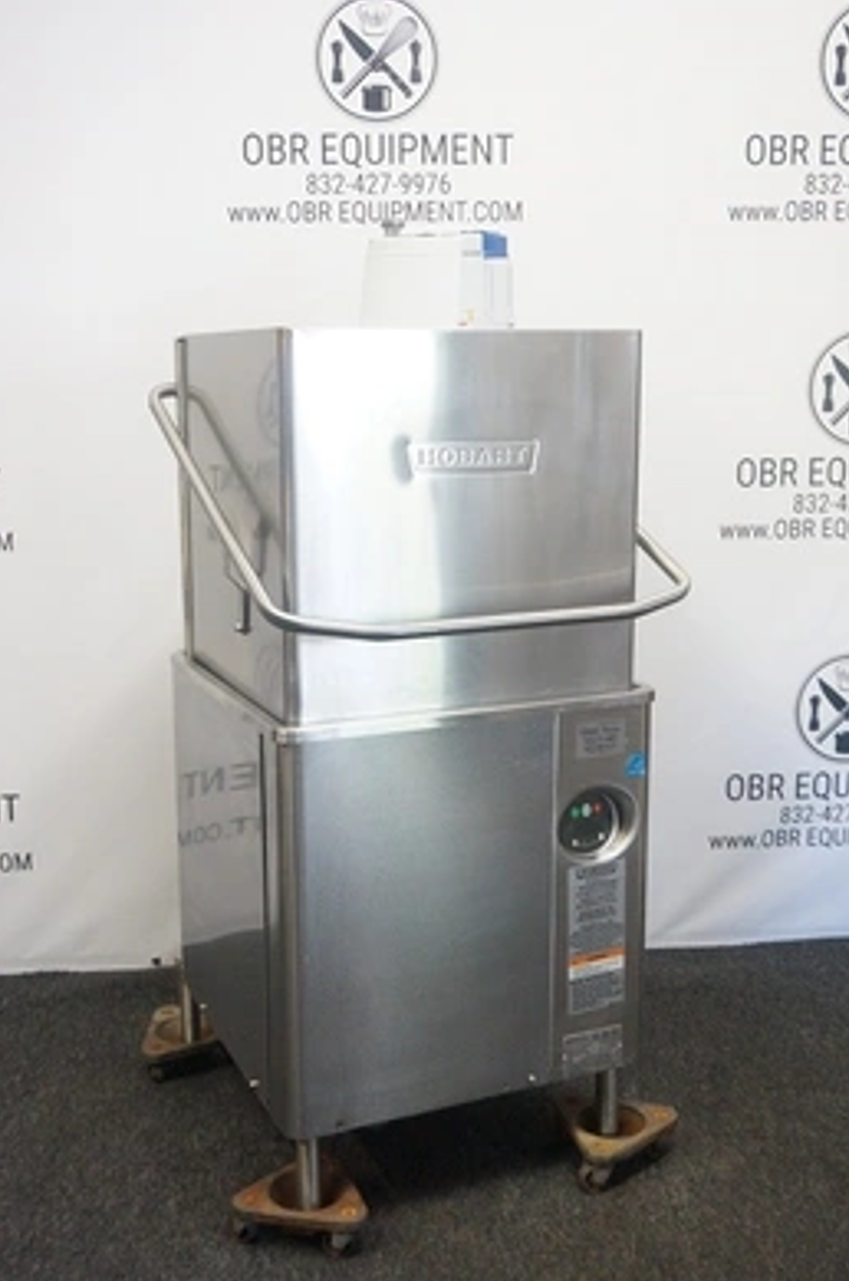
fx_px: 1367
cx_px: 416
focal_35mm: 39
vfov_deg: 50.2
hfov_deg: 34.5
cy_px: 645
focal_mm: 25
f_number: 4.5
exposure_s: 1/80
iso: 3200
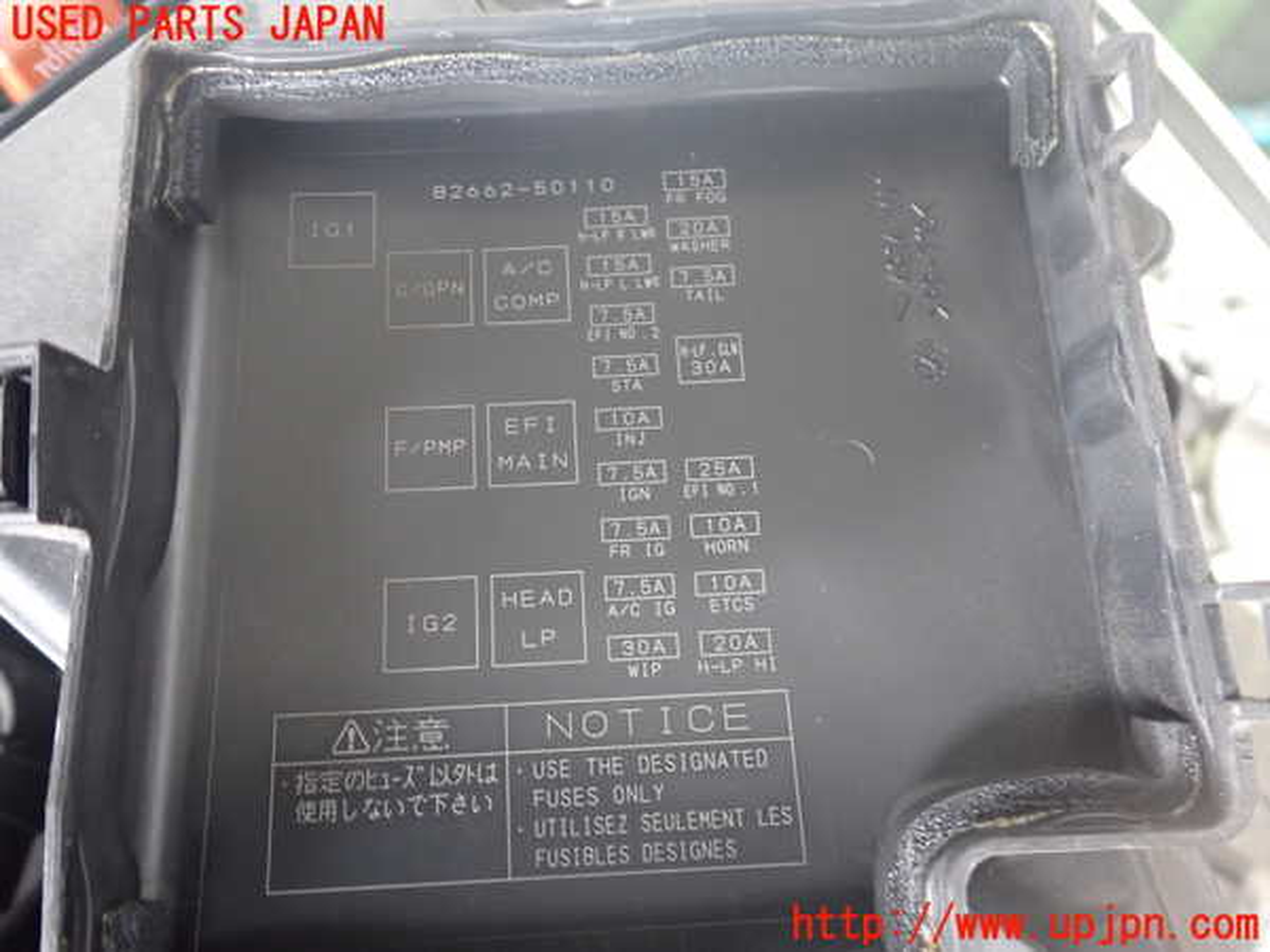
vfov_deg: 46.8
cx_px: 635
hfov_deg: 60.0
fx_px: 1101
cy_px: 476
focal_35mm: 30
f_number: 2.3
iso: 640
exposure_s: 1/30
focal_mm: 5.4
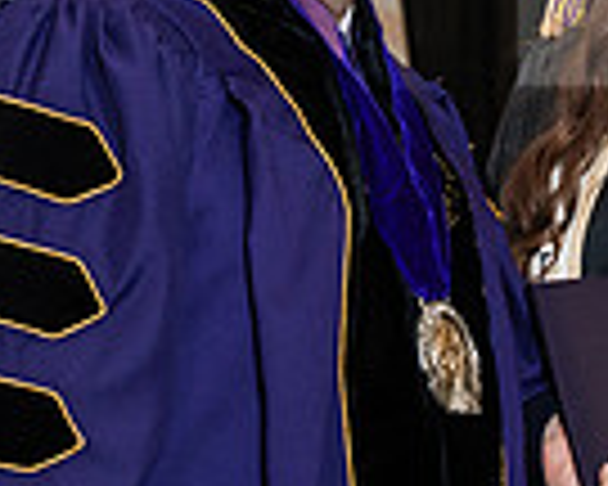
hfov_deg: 6.9
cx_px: 383
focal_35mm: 282
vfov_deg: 5.5
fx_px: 5074
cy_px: 254
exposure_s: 1/200
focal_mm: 70
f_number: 4.5
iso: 1250
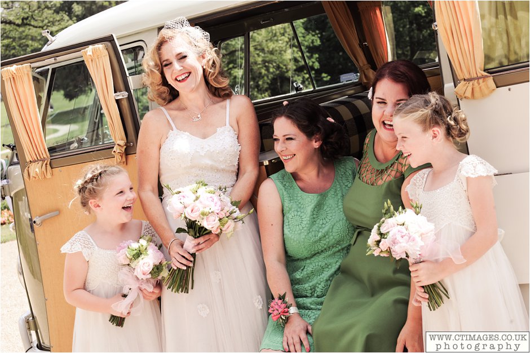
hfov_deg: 23.9
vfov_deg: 16.1
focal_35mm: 85
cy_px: 176
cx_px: 265
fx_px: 1251
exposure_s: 1/125
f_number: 11
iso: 200
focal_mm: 85
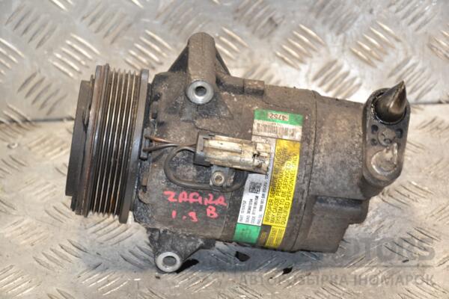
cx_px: 224
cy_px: 150
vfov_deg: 12.2
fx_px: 1403
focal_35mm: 112
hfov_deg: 18.2
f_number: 5.3
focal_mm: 75
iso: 800
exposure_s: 1/60
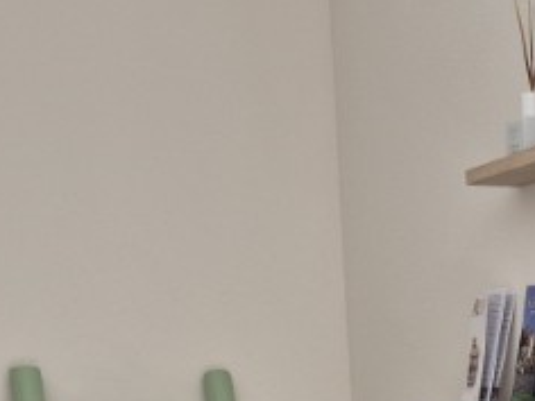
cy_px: 564
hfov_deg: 23.5
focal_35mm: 78
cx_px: 585
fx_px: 1206
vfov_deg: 17.4
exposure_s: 1/180
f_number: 1.8
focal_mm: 5.4
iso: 160
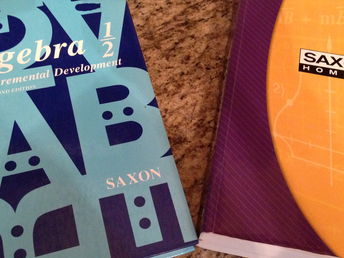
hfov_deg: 38.9
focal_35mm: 49
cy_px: 133
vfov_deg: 29.7
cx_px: 180
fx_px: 487
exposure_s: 1/15
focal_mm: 4.12
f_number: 2.4
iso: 640
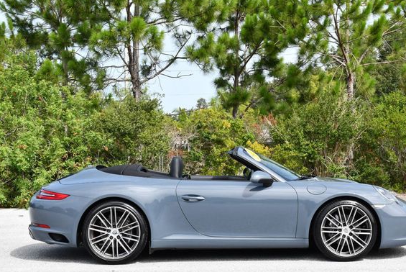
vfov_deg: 20.1
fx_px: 768
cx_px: 223
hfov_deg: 29.6
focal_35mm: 68
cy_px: 148
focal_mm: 30
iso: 200
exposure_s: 1/250
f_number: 8
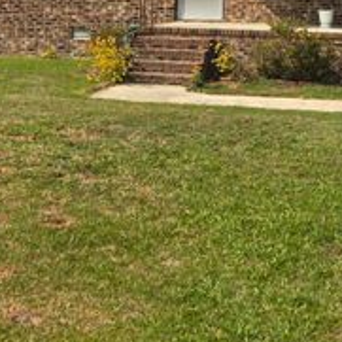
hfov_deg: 23.0
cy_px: -71
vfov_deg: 21.4
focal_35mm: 75
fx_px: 838
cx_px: 210
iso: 25
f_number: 1.8
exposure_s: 1/2111
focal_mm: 5.4
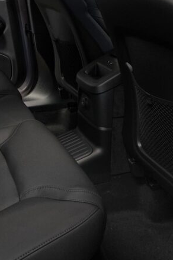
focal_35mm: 56
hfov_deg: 23.7
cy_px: 52
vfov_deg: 34.5
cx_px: 27
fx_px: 403
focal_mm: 5.4
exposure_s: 1/90.1
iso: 250
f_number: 1.8
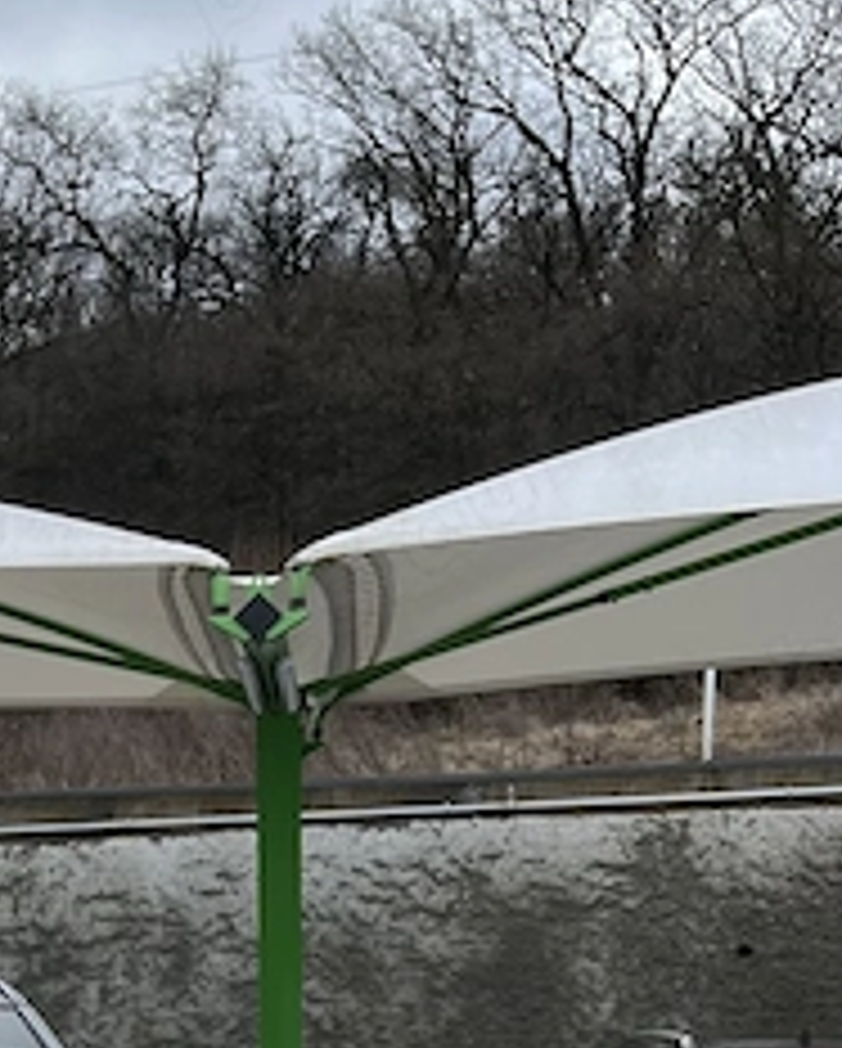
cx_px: -356
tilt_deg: -6.2
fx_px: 2705
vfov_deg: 20.2
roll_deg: +3.6
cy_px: 1345
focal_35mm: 87
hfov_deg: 16.4
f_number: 1.6
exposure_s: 1/1497
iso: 50
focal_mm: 5.1
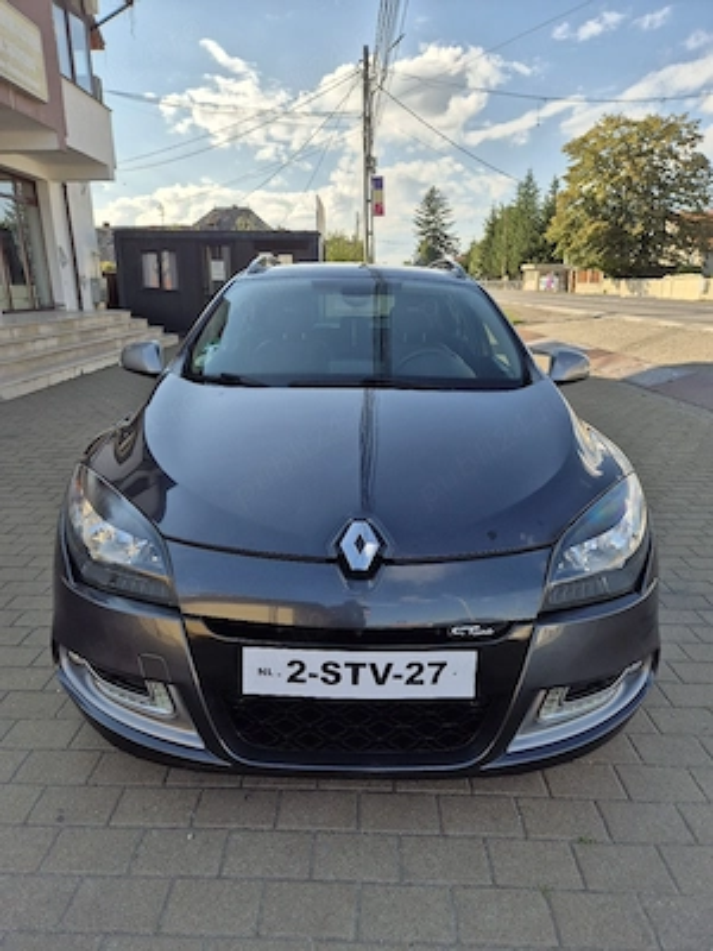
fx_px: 632
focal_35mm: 23
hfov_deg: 58.9
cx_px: 356
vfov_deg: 73.9
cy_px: 476
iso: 25
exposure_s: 1/1667
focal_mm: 5.4
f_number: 1.8
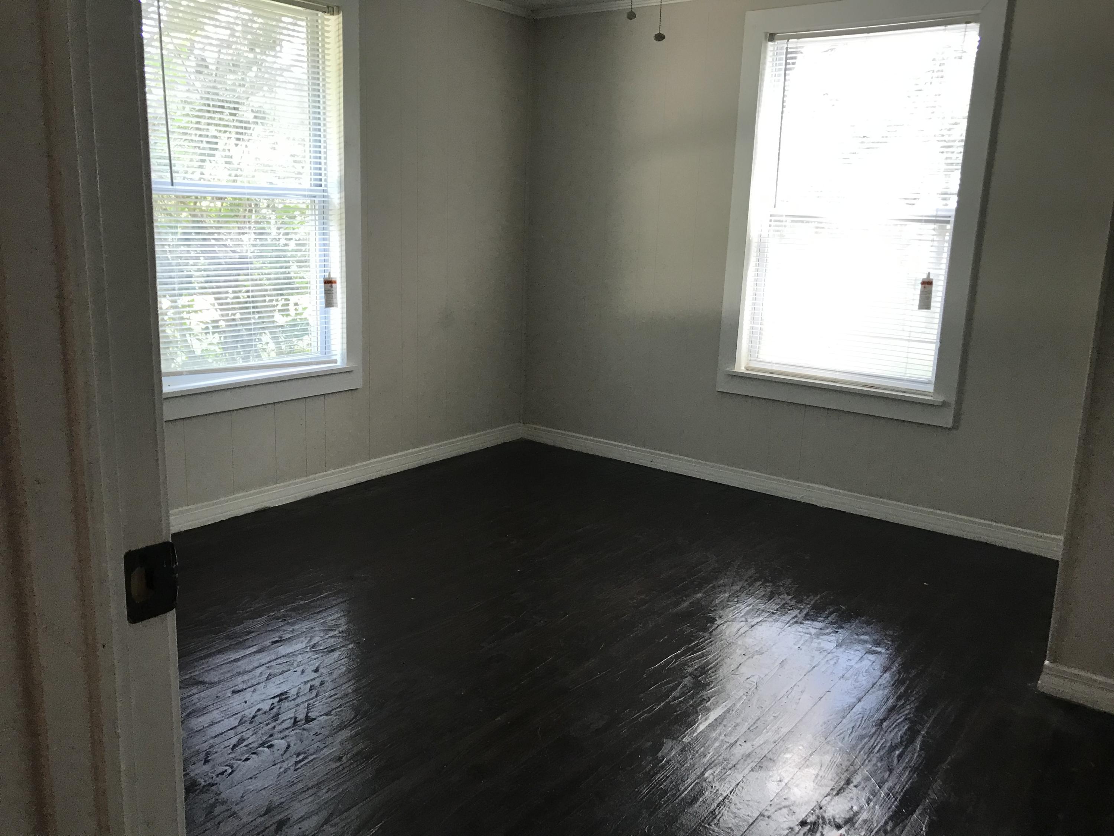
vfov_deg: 49.7
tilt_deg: -12.4
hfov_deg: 63.4
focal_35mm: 28
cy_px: 418
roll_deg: -1.8
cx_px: 557
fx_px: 901
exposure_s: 1/30
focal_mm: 3.99
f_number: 1.8
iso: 32
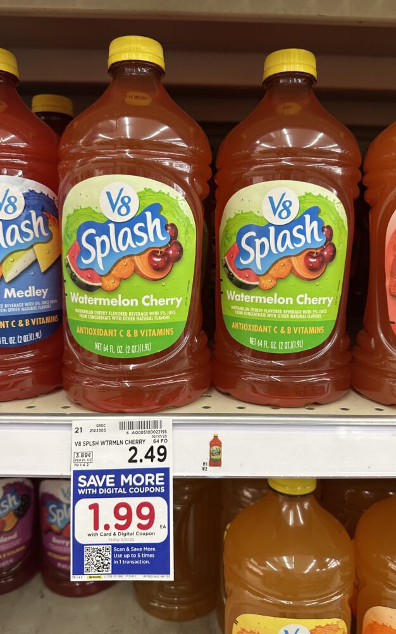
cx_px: 208
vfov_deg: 70.4
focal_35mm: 26
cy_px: 311
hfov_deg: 47.6
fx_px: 449
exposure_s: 1/64
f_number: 1.78
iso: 160
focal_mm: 6.86
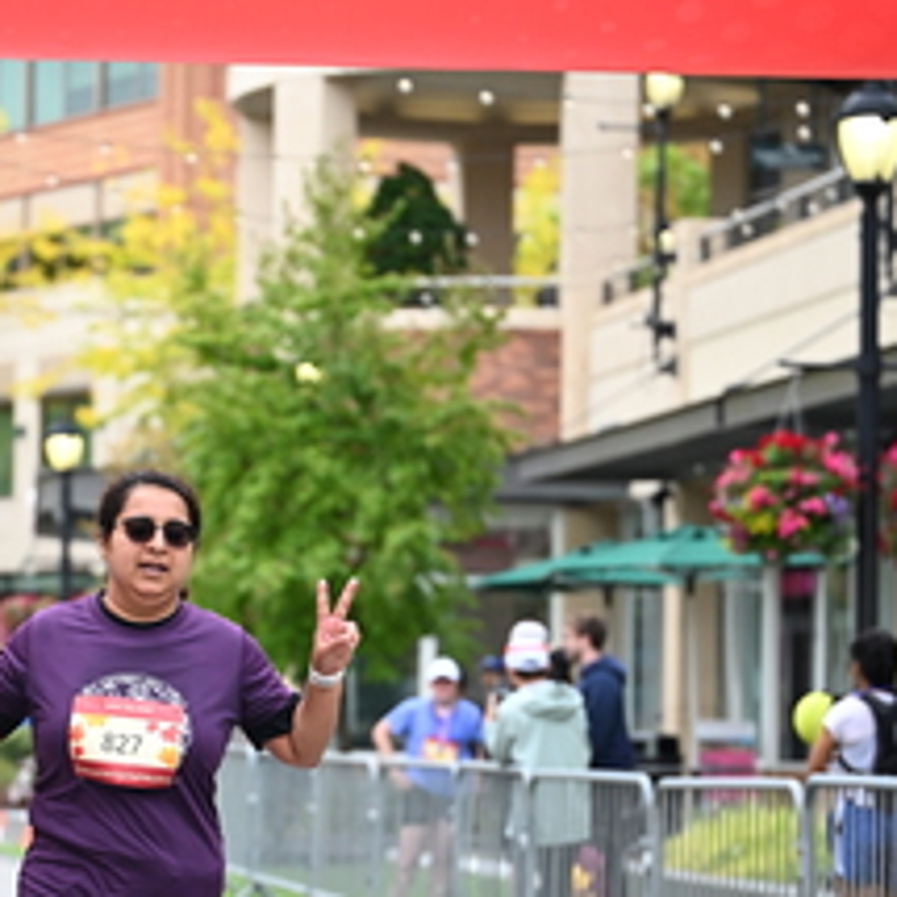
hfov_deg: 11.4
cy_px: 622
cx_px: 148
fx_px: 4456
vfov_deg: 11.5
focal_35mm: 152
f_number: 2.8
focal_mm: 70
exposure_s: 1/2000
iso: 640
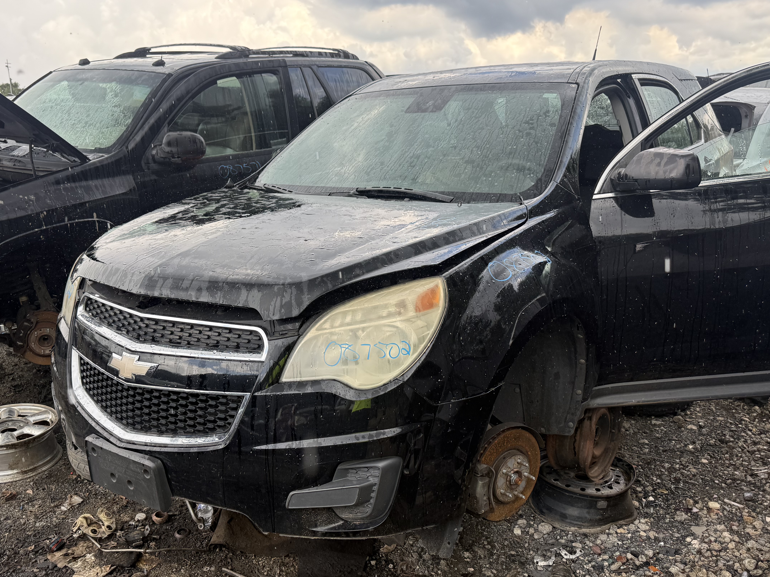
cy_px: 301
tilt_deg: -12.4
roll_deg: +0.7
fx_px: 712
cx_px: 351
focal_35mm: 32
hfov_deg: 56.7
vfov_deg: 44.1
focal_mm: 6.76
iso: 80
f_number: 1.78
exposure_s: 1/772
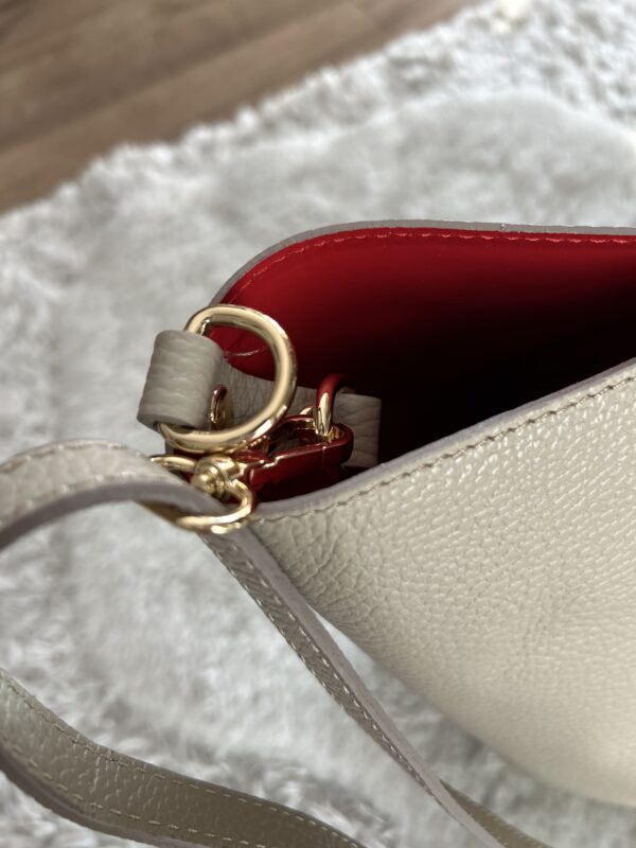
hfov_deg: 53.1
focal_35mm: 26
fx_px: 637
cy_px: 424
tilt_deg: -59.3
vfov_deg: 67.3
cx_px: 318
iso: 80
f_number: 1.5
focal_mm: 5.7
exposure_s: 1/121
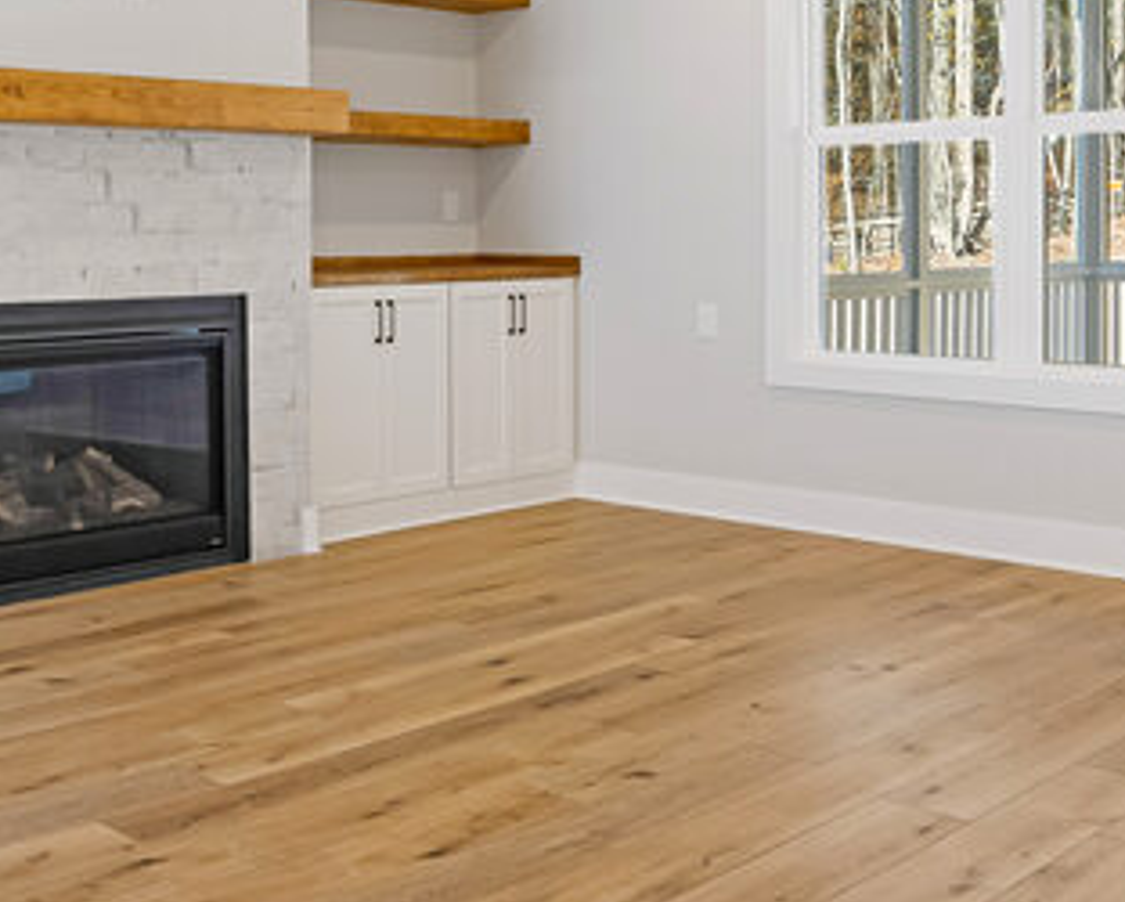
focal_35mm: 46
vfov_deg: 32.2
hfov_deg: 39.8
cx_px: 379
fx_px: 1533
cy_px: 227
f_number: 9
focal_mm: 17
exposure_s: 1/30
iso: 3200
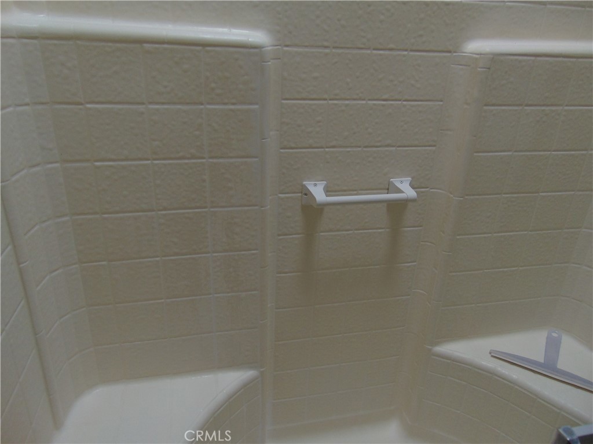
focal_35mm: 25
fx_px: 428
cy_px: 222
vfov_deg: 54.9
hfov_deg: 69.4
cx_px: 296
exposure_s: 1/160
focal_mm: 4.5
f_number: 3
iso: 80
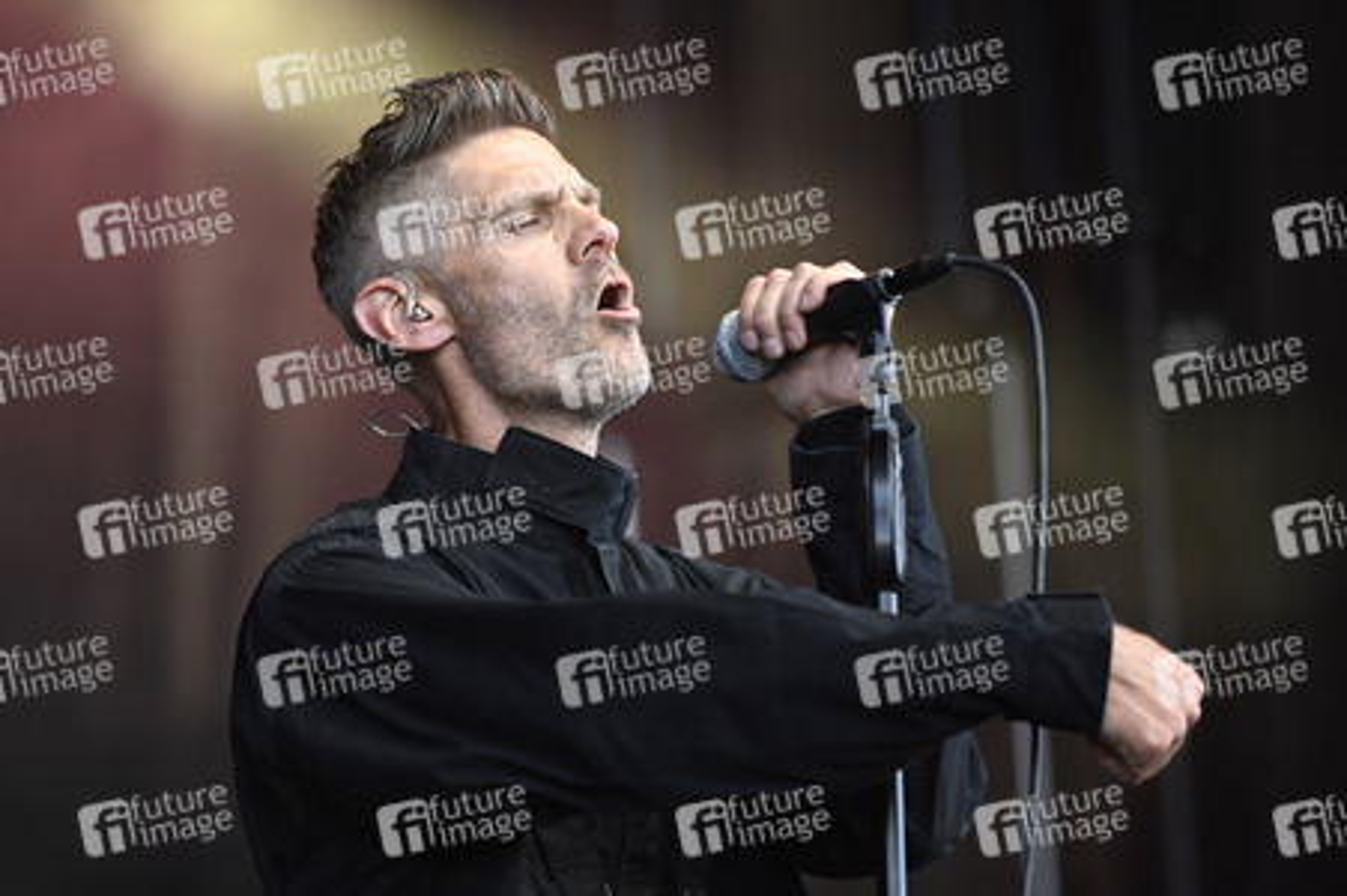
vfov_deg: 7.8
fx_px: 6543
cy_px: 448
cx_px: 674
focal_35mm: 175
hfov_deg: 11.8
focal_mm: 175
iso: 320
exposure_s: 1/400
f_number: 2.8
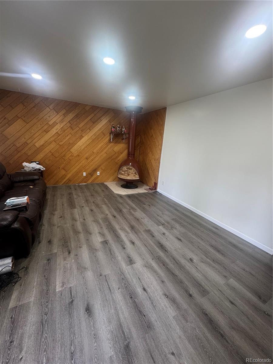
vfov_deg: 102.1
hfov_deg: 85.7
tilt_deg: -14.6
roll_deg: -4.2
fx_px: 147
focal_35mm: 14
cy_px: 182
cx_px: 136
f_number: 2.2
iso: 250
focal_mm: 2.22
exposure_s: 1/60
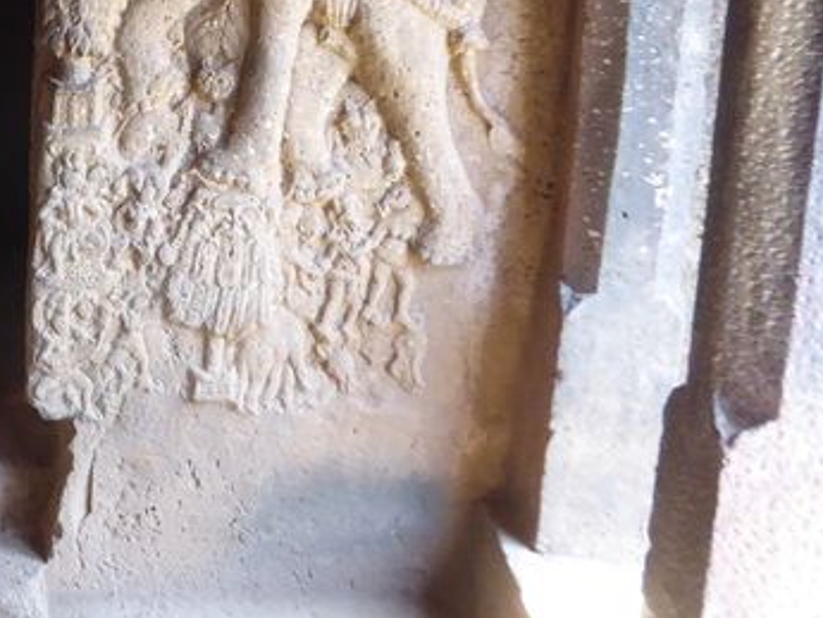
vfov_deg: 24.6
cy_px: 84
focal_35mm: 58
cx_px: -105
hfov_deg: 29.6
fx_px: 1379
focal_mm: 4.3
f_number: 3.3
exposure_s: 1/60
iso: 320
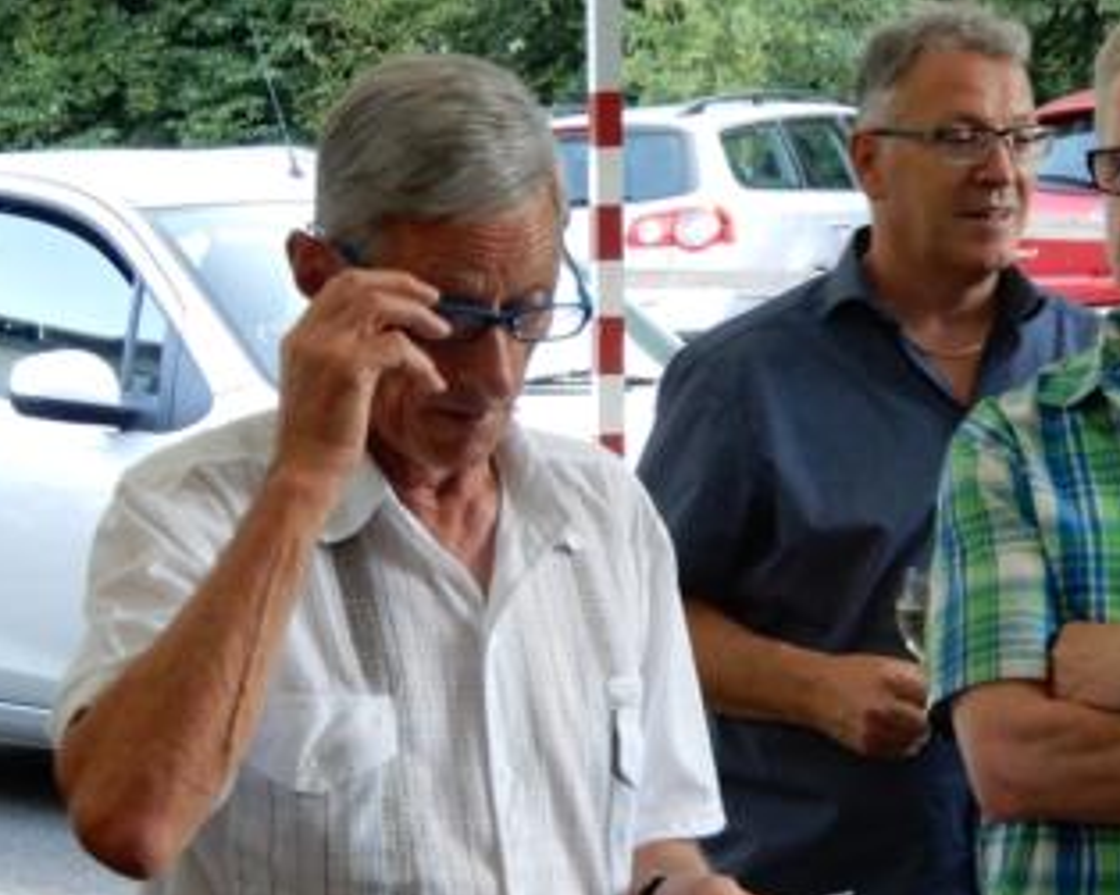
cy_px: 608
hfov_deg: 14.5
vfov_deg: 11.7
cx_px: 817
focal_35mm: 132
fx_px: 4374
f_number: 5
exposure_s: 1/60
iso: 360
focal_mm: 15.2
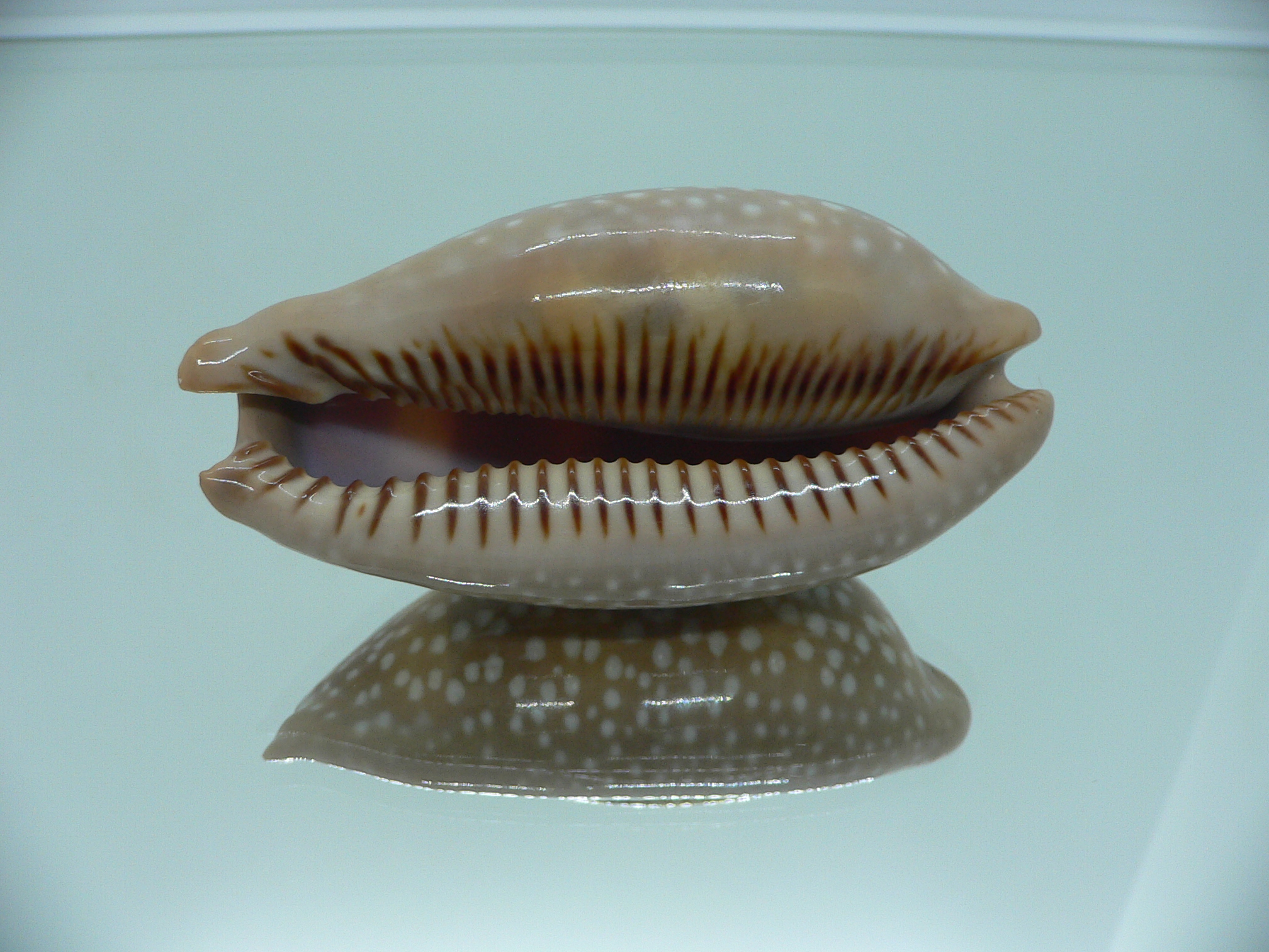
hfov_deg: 52.6
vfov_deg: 40.7
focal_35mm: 35
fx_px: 1283
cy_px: 476
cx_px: 634
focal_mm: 4.6
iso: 100
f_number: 2.8
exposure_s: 1/60
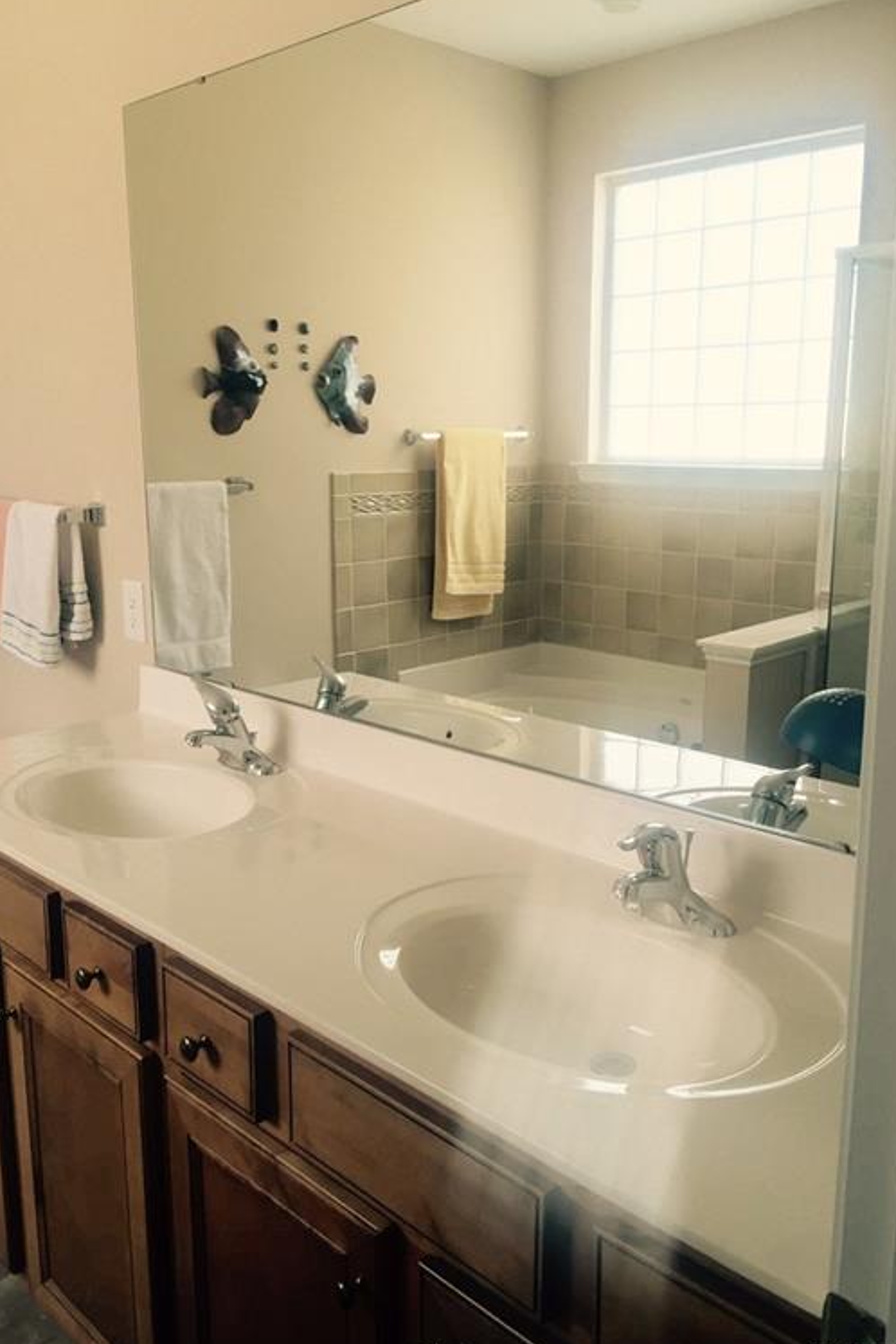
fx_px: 1157
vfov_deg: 60.3
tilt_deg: -11.5
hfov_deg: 42.3
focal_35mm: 31
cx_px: 446
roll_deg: -1.0
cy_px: 676
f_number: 2.2
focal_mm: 4.15
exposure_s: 1/120
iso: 40
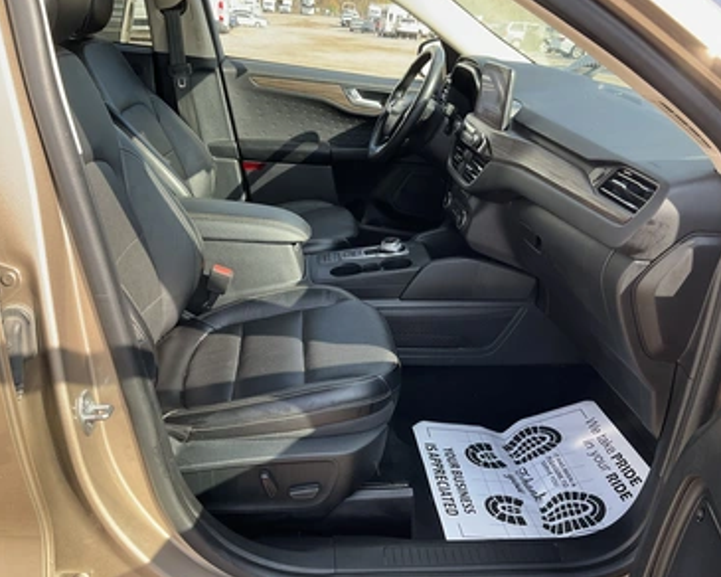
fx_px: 662
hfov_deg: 57.2
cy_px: 285
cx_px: 369
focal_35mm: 31
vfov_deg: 47.1
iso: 20
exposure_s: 1/202
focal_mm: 3
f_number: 1.8
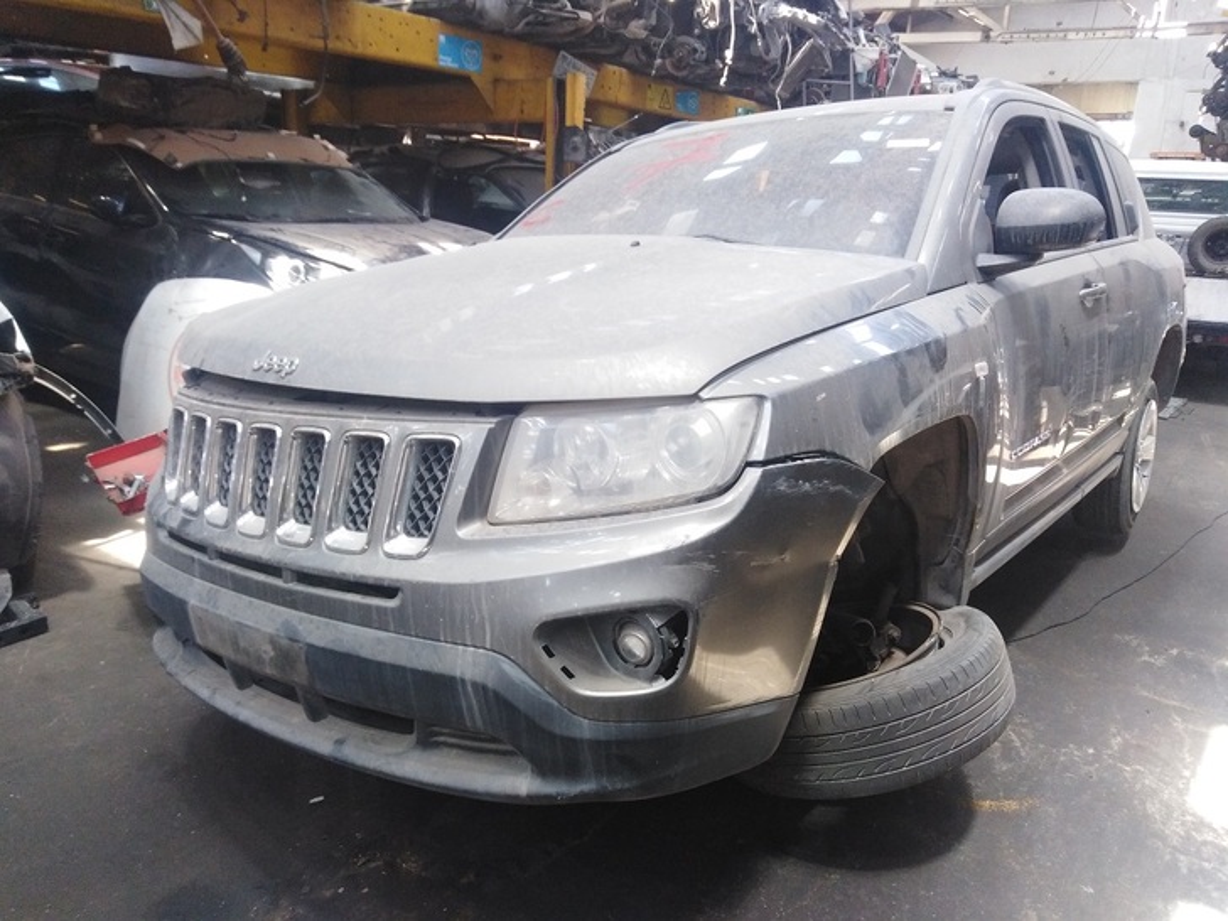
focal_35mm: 26
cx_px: 614
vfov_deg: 53.1
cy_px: 460
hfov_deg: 67.3
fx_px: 922
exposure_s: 1/30
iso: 302
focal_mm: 3.46
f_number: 2.2
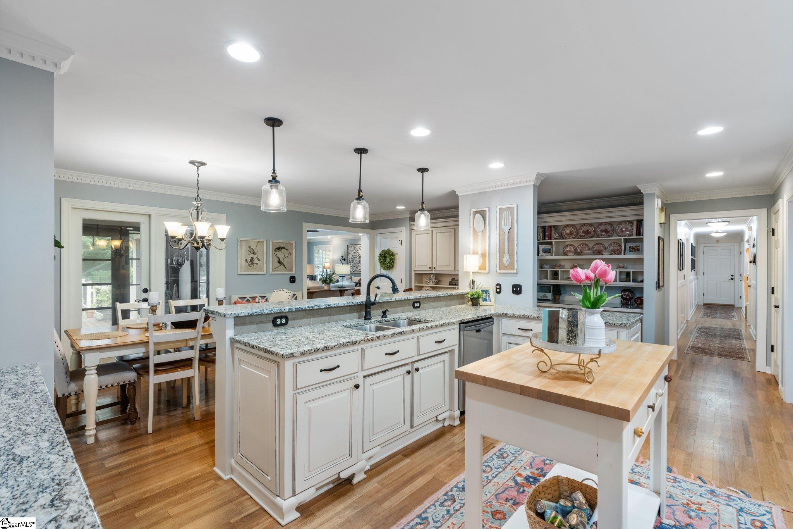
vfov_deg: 73.7
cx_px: 396
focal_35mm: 16
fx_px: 352
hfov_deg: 96.7
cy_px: 264
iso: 250
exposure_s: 1.6
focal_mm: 16
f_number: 9
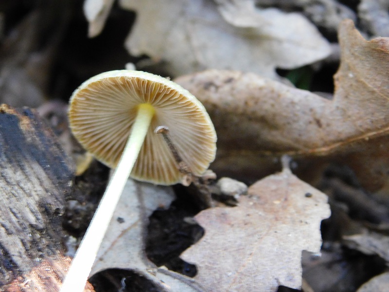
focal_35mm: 99
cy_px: 146
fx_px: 1113
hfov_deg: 19.8
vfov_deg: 14.9
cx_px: 194
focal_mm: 17.6
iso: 800
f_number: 4.6
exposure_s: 1/6
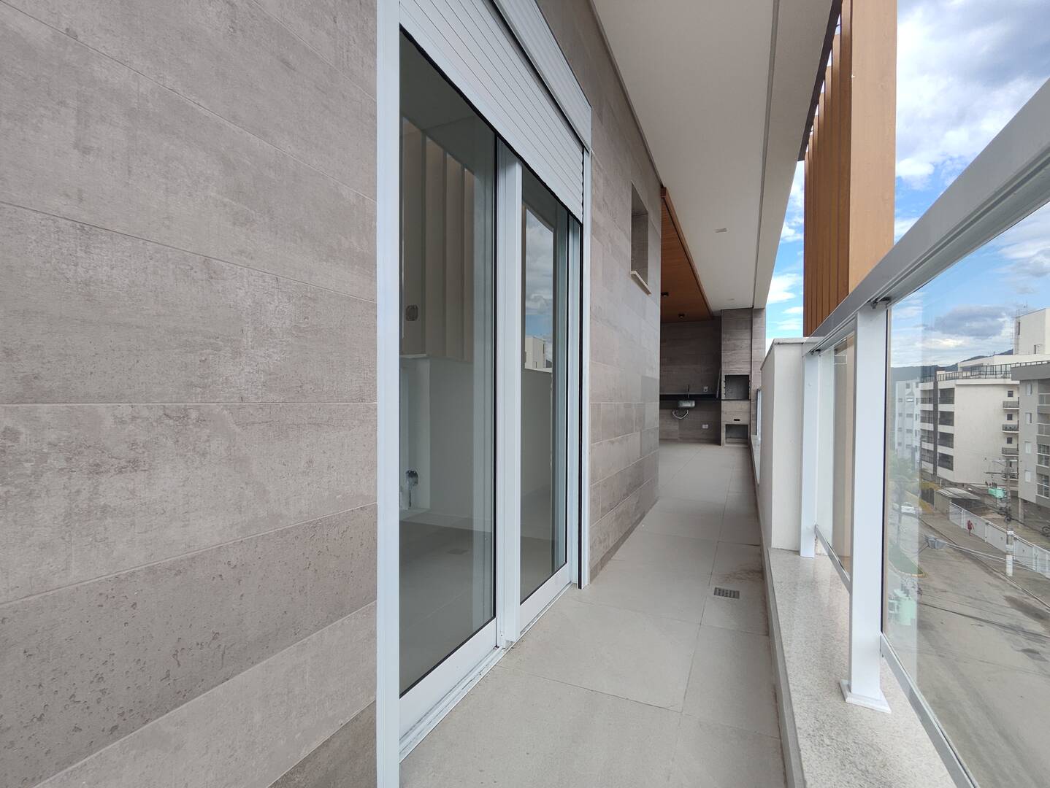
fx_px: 486
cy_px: 394
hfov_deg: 94.5
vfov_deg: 78.2
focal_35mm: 16
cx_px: 525
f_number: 2.2
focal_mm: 1.65
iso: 50
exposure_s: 1/679
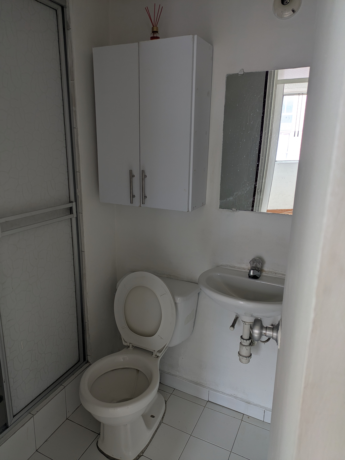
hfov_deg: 54.9
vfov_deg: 69.4
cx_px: 172
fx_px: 332
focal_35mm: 25
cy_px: 230
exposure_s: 1/60
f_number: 1.89
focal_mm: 5.43
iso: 49
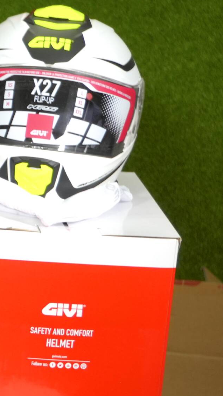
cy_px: 229
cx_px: -221
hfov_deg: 8.1
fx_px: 1493
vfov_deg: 15.1
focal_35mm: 142
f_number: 5
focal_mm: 40.1
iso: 500
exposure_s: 1/125
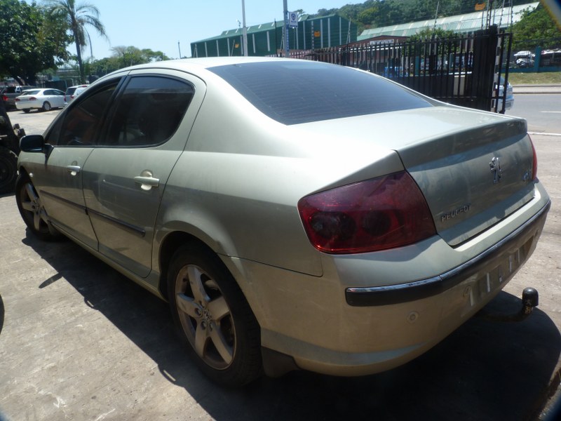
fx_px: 405
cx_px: 280
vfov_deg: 54.9
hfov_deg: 69.4
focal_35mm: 25
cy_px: 210
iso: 80
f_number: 5.6
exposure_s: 1/200
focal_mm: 4.5
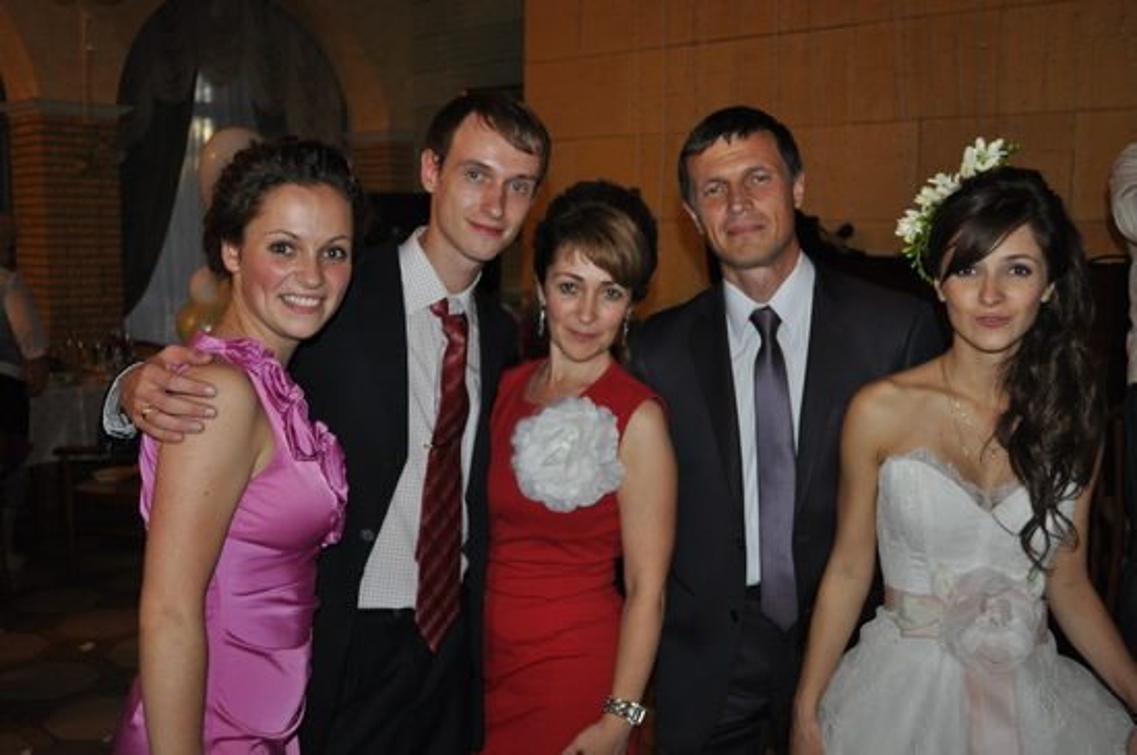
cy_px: 378
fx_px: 1135
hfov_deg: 53.2
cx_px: 568
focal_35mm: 36
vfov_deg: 36.8
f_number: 4
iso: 800
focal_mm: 24
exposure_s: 1/60
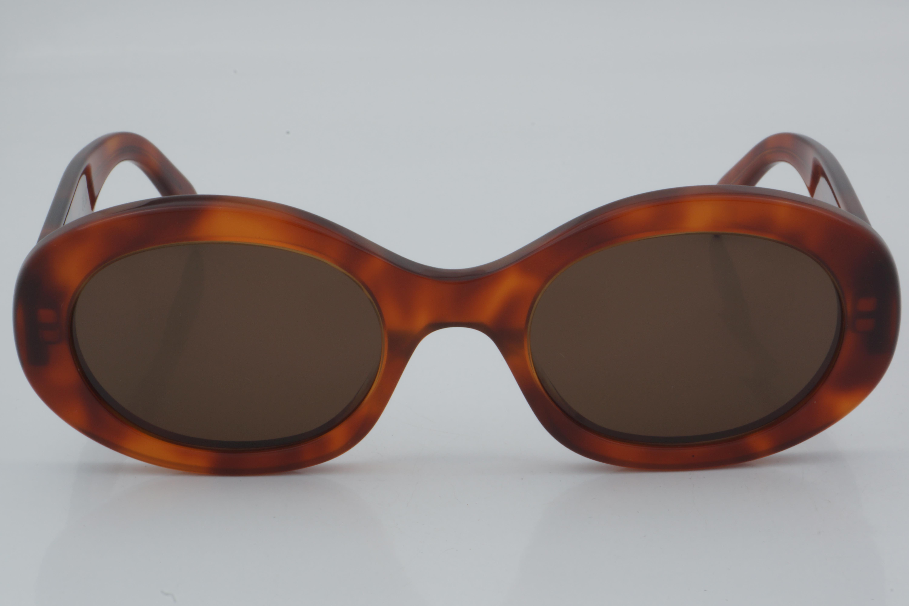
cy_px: 303
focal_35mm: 82
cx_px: 454
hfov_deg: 24.6
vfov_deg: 16.6
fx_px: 2083
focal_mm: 55
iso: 100
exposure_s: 1/4
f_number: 32
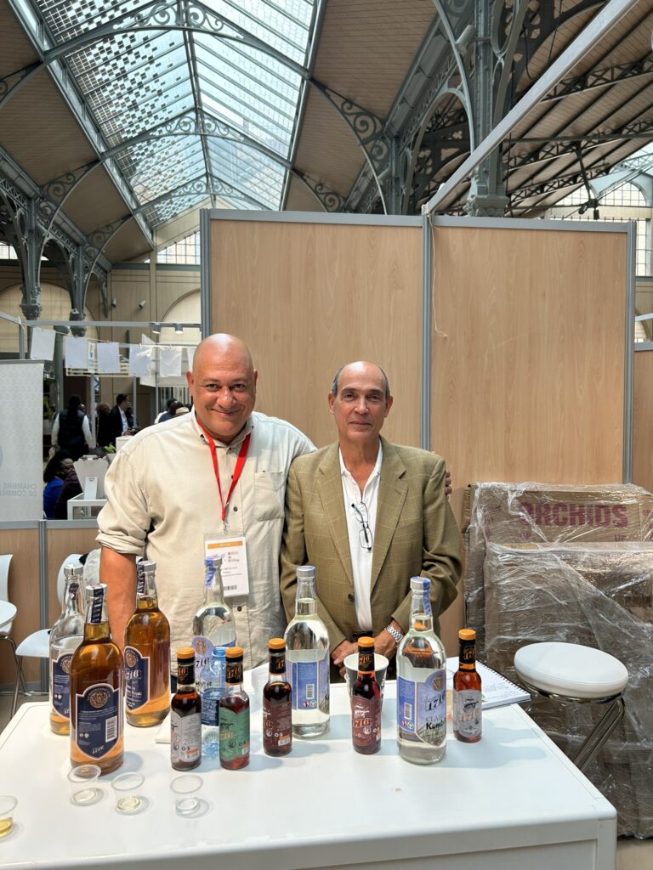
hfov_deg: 53.1
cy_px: 435
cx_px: 326
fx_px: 654
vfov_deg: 67.3
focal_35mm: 26
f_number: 1.5
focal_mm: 5.7
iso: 40
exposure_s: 1/125
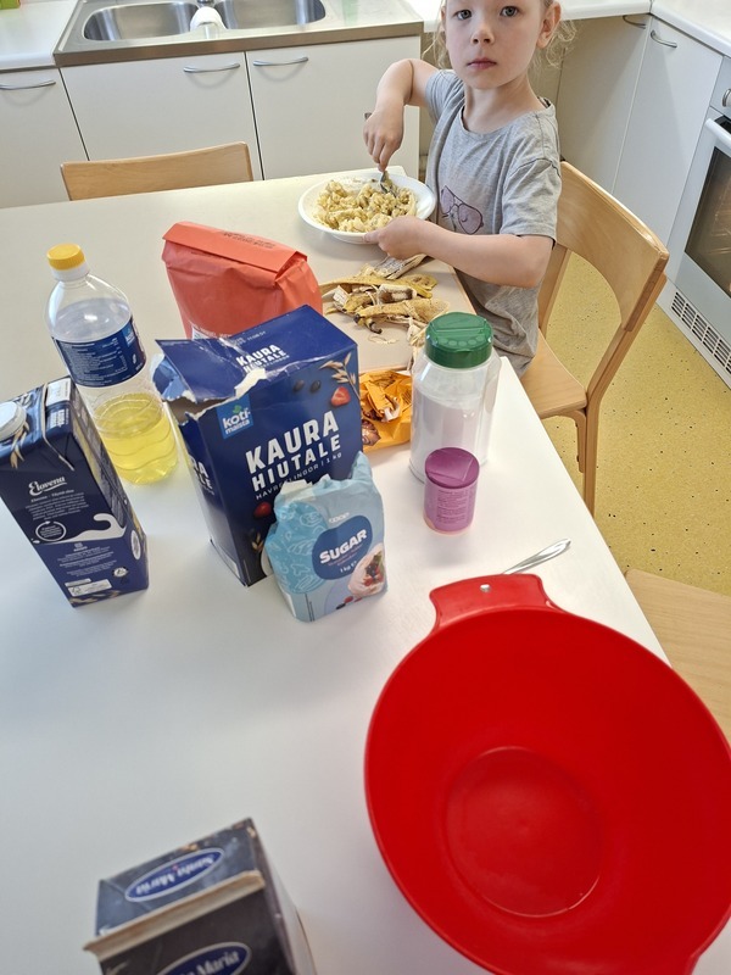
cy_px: 488
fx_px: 648
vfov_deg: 73.9
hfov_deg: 58.9
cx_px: 366
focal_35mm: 23
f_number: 1.8
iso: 160
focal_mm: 5.54
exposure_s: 1/100
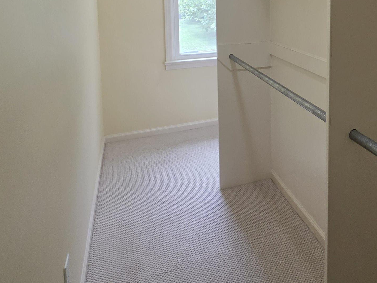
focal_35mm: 28
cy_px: 26
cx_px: 282
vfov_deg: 45.0
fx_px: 305
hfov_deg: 60.1
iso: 320
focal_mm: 2.2
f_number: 1.9
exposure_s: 1/359
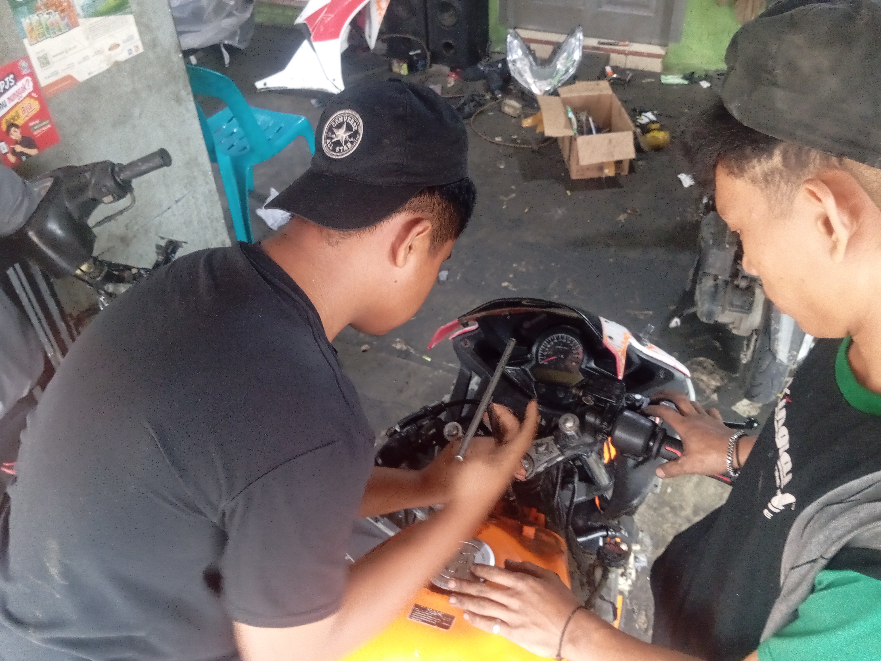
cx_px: 432
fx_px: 738
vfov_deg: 48.2
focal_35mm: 29
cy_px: 342
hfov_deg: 61.7
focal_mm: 4.25
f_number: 1.8
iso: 588
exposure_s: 1/33.3
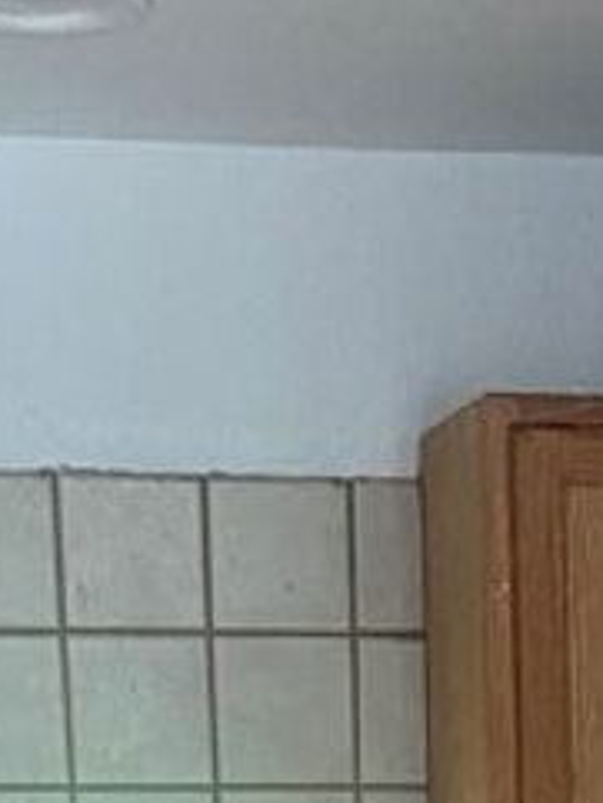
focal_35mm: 147
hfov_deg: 10.0
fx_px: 3411
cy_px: 2061
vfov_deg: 10.9
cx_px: 673
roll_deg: +1.0
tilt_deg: -17.8
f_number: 1.8
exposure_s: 1/60
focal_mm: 4.25
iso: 250
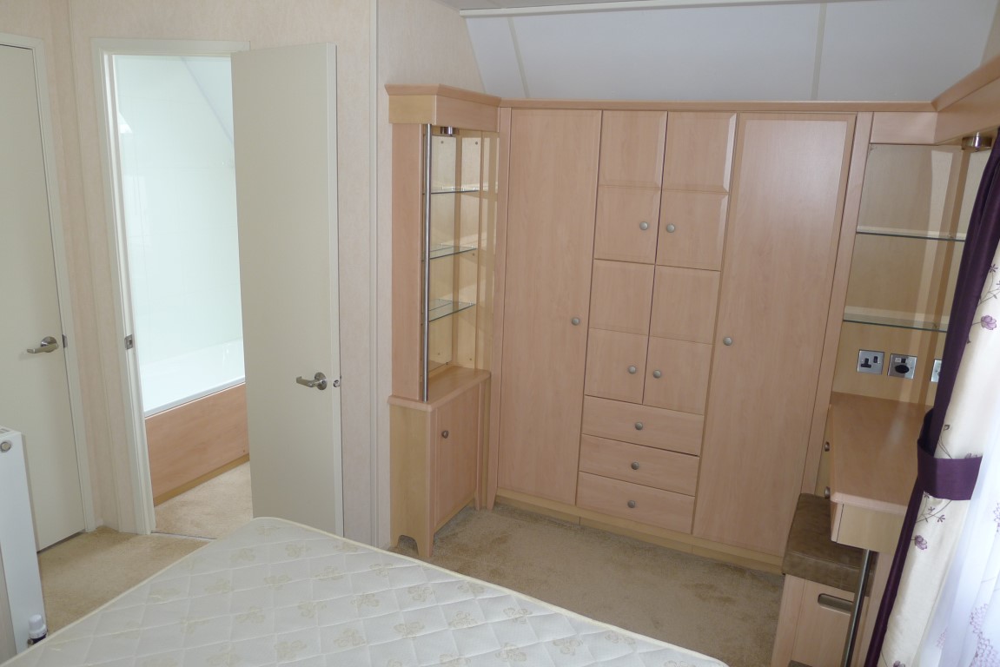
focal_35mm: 24
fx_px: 667
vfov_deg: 53.2
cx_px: 500
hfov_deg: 73.7
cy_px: 334
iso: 100
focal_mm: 5.1
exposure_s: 1/60
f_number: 2
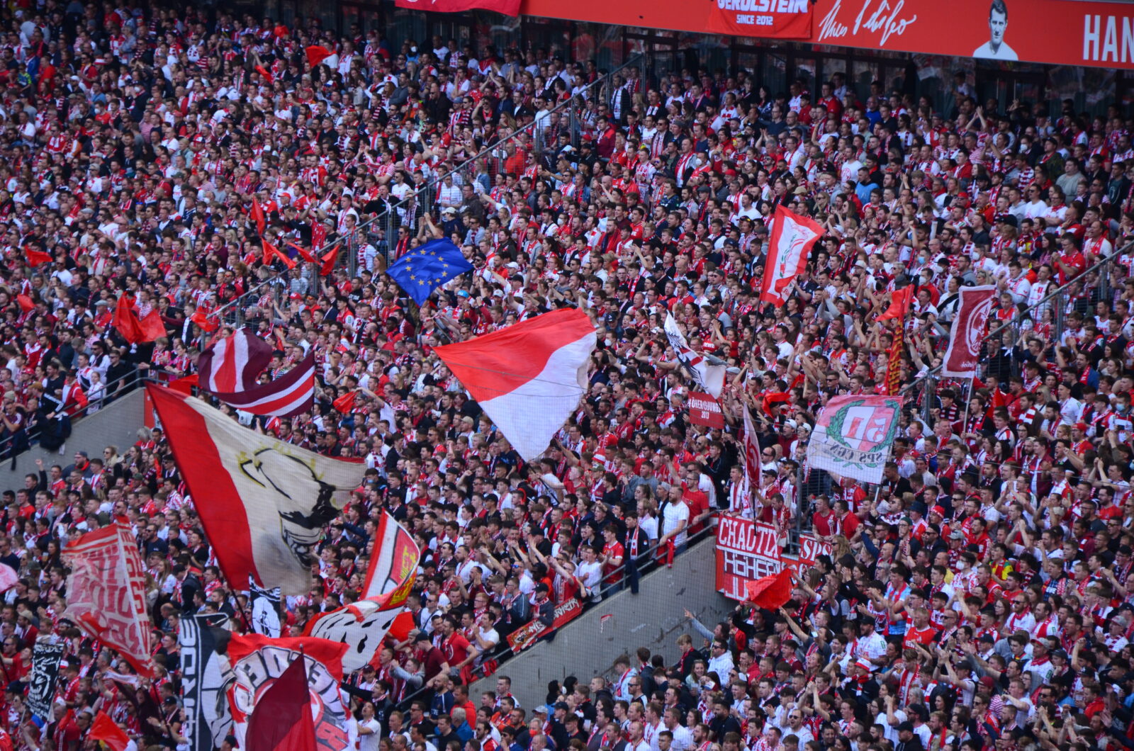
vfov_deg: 8.7
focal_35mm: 158
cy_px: 376
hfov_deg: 13.1
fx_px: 4951
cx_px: 567
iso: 400
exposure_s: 1/320
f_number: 5.6
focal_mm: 105
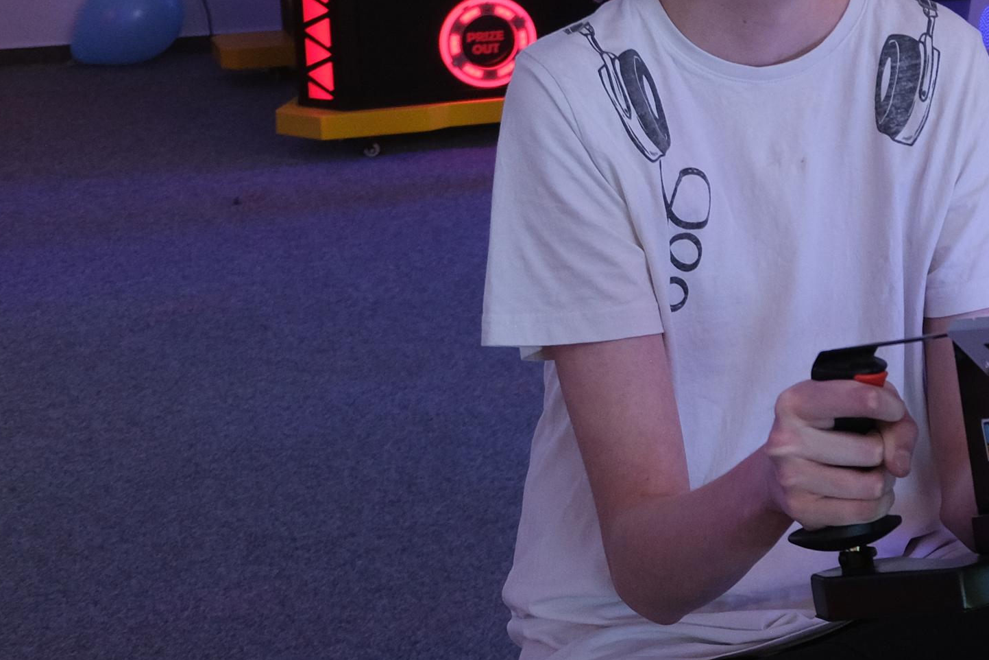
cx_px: 1339
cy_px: 144
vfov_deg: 15.4
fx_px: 2417
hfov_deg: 20.7
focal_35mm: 88
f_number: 3.2
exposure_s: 1/100
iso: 800
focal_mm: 20.5
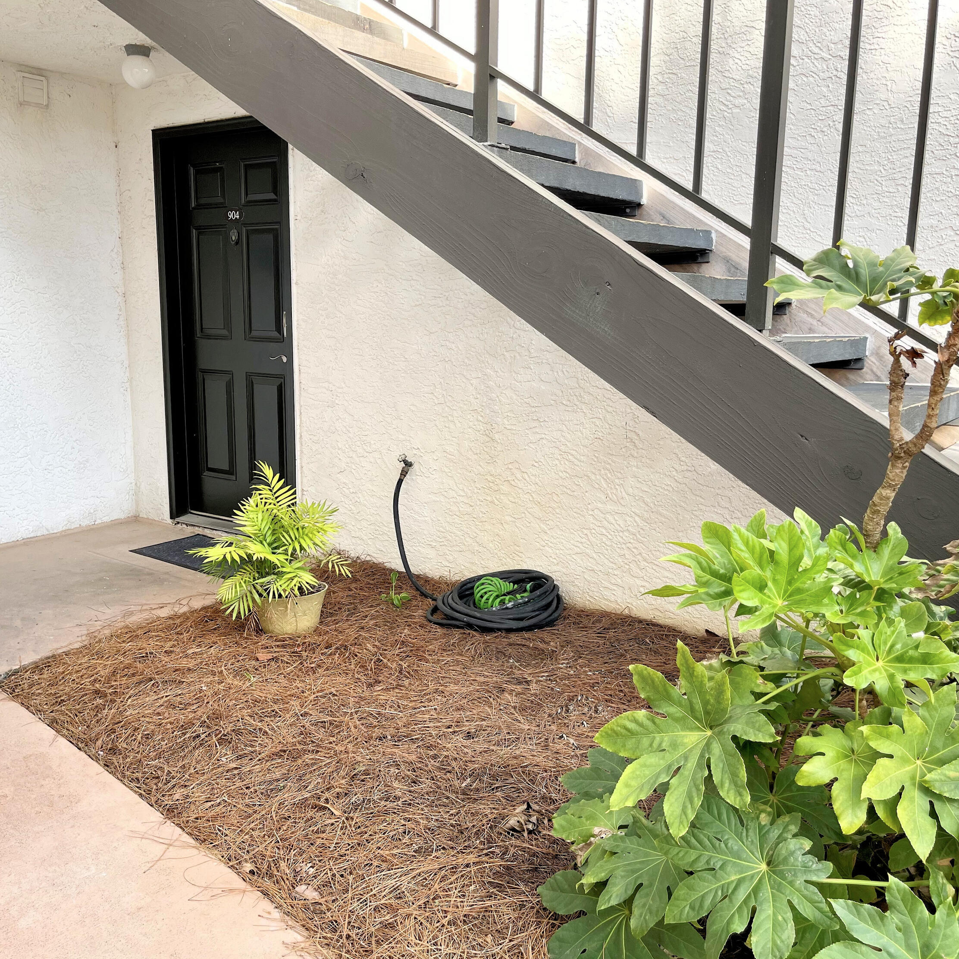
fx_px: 972
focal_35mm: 31
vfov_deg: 52.5
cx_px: 454
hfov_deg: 52.5
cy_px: 484
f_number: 1.6
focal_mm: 5.1
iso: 32
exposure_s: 1/291
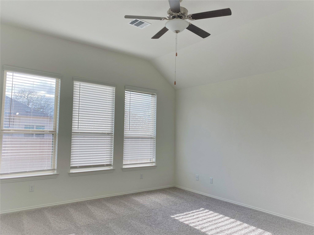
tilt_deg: +3.6
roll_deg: -1.5
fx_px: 236
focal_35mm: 26
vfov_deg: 53.1
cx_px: 157
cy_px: 118
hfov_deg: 67.3
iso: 32
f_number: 1.8
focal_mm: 4.25
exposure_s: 1/522
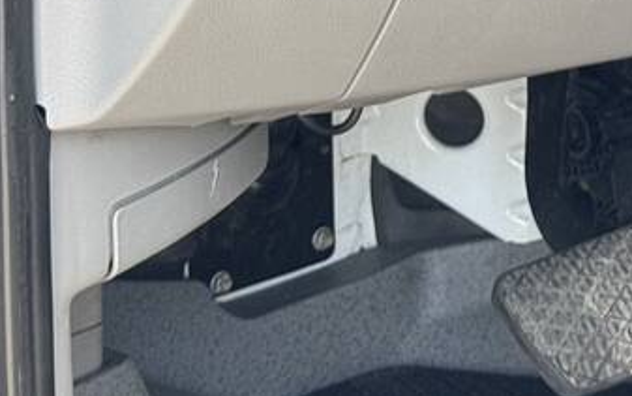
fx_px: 3119
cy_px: -445
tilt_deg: -7.2
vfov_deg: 7.0
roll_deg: -1.2
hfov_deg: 11.0
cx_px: 1046
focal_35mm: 181
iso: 50
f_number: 1.78
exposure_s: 1/176
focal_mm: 6.76
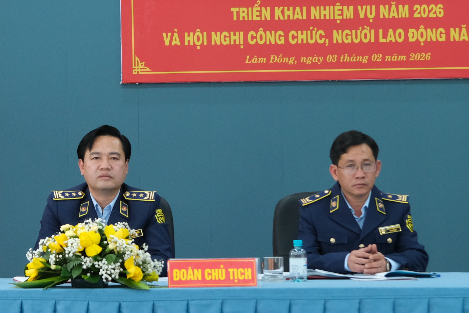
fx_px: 1355
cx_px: 63
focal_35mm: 104
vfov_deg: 13.2
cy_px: 156
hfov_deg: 19.3
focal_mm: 27.5
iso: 1000
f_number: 4
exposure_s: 1/100
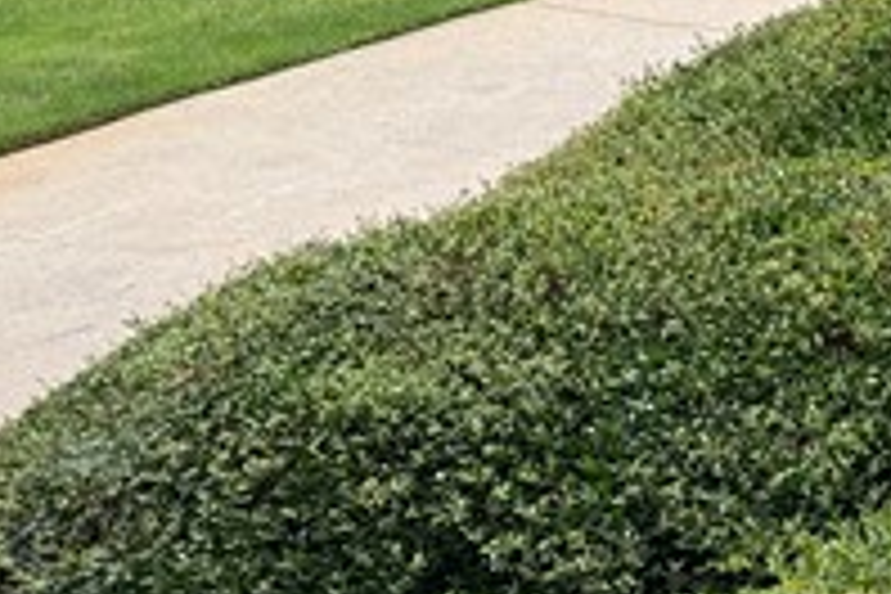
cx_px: 909
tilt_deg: +8.4
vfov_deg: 9.9
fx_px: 3193
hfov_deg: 15.6
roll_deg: -1.1
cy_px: -572
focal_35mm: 129
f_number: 1.78
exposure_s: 1/488
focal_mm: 6.76
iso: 80
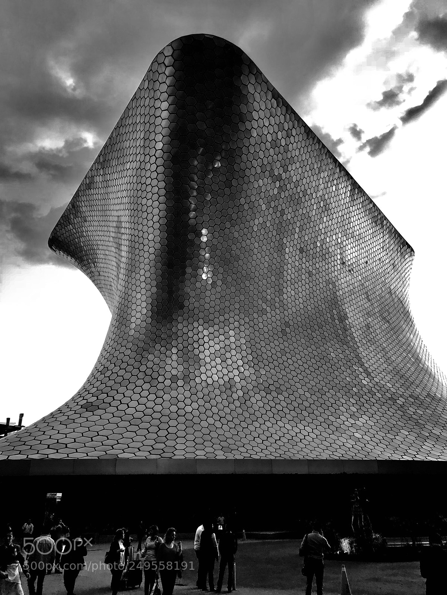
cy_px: 298
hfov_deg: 49.7
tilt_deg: +23.5
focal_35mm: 28
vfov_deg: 63.4
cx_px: 224
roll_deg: +1.9
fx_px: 482
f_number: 1.8
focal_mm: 4
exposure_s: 1/30
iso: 32
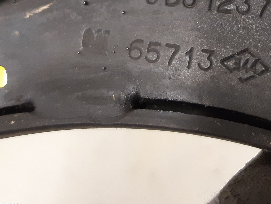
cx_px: 214
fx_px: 329
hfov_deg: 42.9
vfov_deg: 33.4
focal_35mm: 42
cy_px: 41
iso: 250
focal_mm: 3.93
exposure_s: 1/33
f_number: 1.7
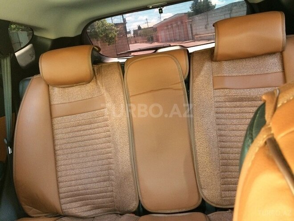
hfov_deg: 61.7
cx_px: 147
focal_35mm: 29
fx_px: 246
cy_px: 110
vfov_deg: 48.2
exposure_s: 1/33
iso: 250
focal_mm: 4.15
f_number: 2.2
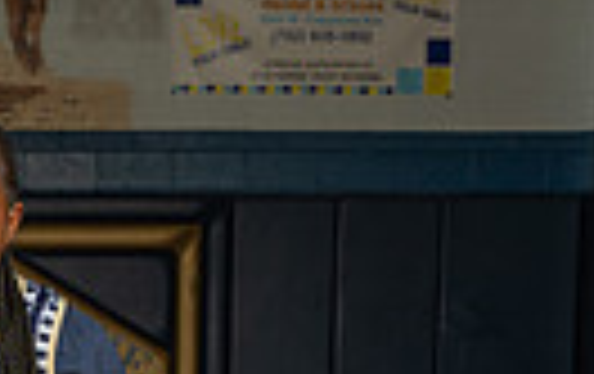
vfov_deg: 9.4
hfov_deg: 15.5
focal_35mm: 132
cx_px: -18
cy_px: 712
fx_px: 2141
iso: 160
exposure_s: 1/200
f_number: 7.1
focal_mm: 38
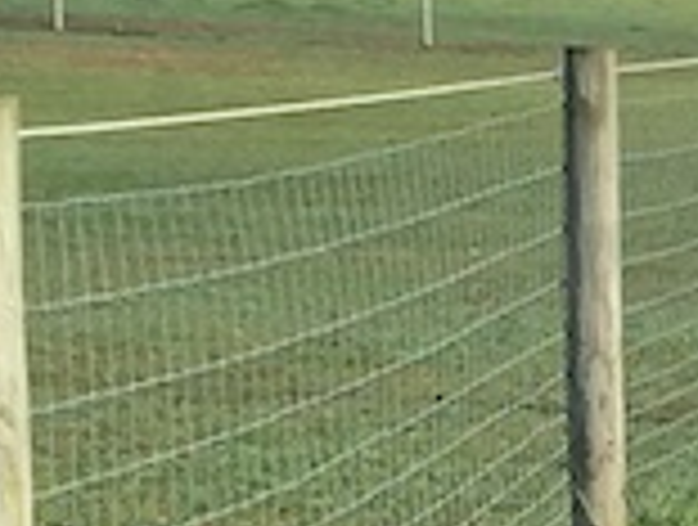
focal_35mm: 224
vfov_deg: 6.6
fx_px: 4527
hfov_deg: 8.5
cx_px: 1184
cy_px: 805
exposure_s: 1/855
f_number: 2.2
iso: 25
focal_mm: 4.15
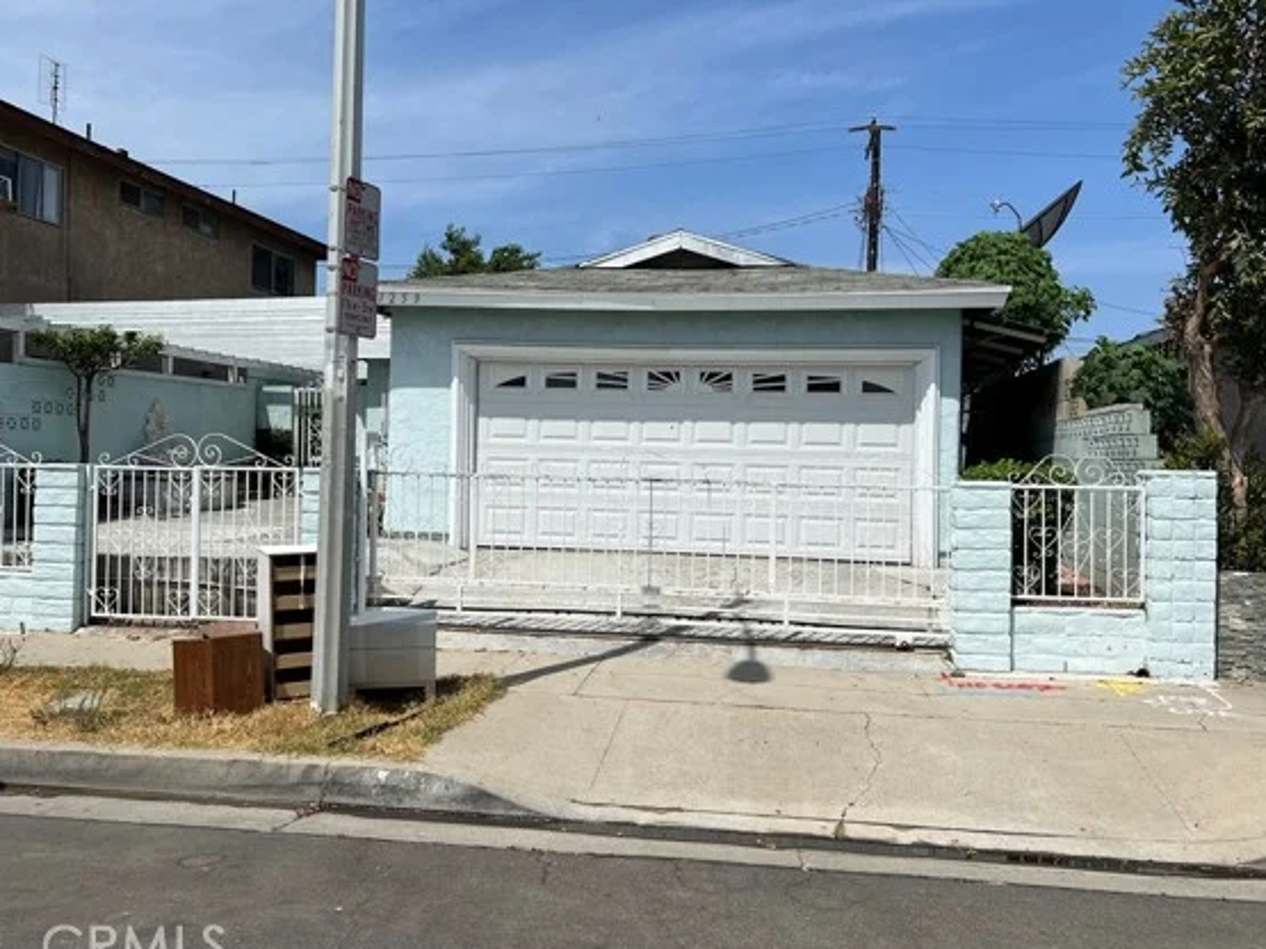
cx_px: 630
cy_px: 431
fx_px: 1097
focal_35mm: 30
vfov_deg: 46.7
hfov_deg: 60.0
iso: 50
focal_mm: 5.7
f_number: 1.5
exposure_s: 1/8000
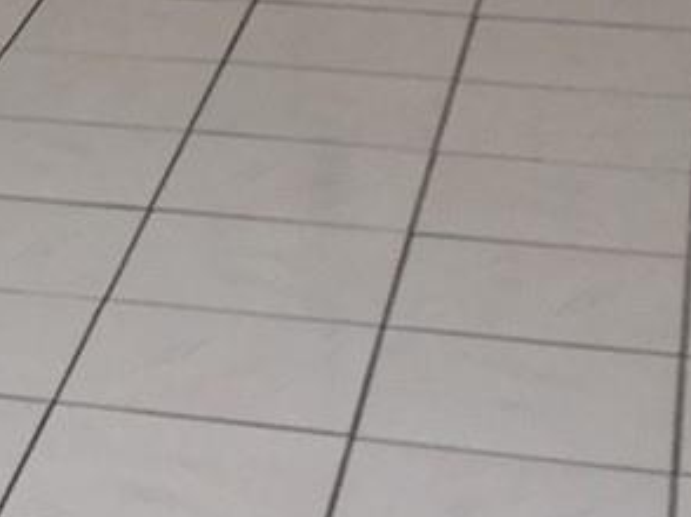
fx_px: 3151
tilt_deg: -16.8
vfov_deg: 9.3
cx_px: -740
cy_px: -115
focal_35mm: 158
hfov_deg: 11.2
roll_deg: +3.4
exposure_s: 1/120
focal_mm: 4.15
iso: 32
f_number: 2.2
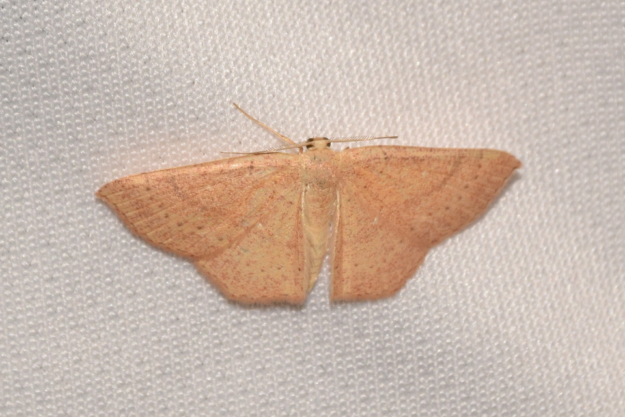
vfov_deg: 7.5
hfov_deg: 11.2
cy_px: 208
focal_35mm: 183
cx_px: 312
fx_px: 3177
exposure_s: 1/160
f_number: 14
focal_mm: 122
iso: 500
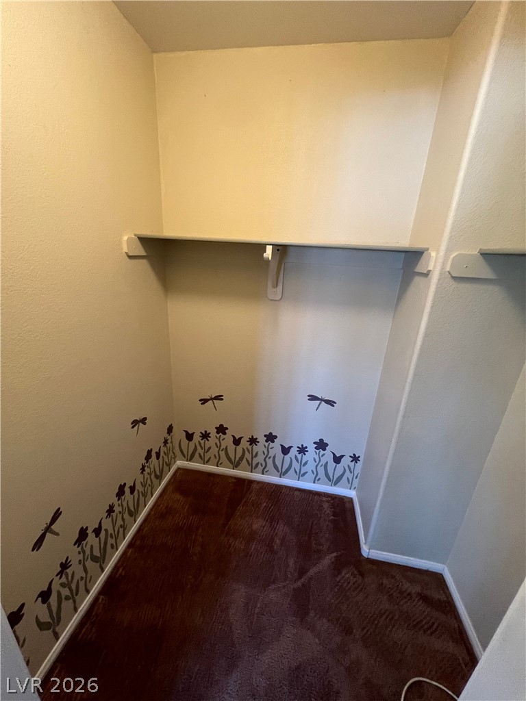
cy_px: 350
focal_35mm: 13
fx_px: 263
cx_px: 263
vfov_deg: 106.2
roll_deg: -2.8
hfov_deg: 89.9
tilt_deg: -18.4
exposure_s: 1/60
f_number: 1.8
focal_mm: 1.57
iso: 400
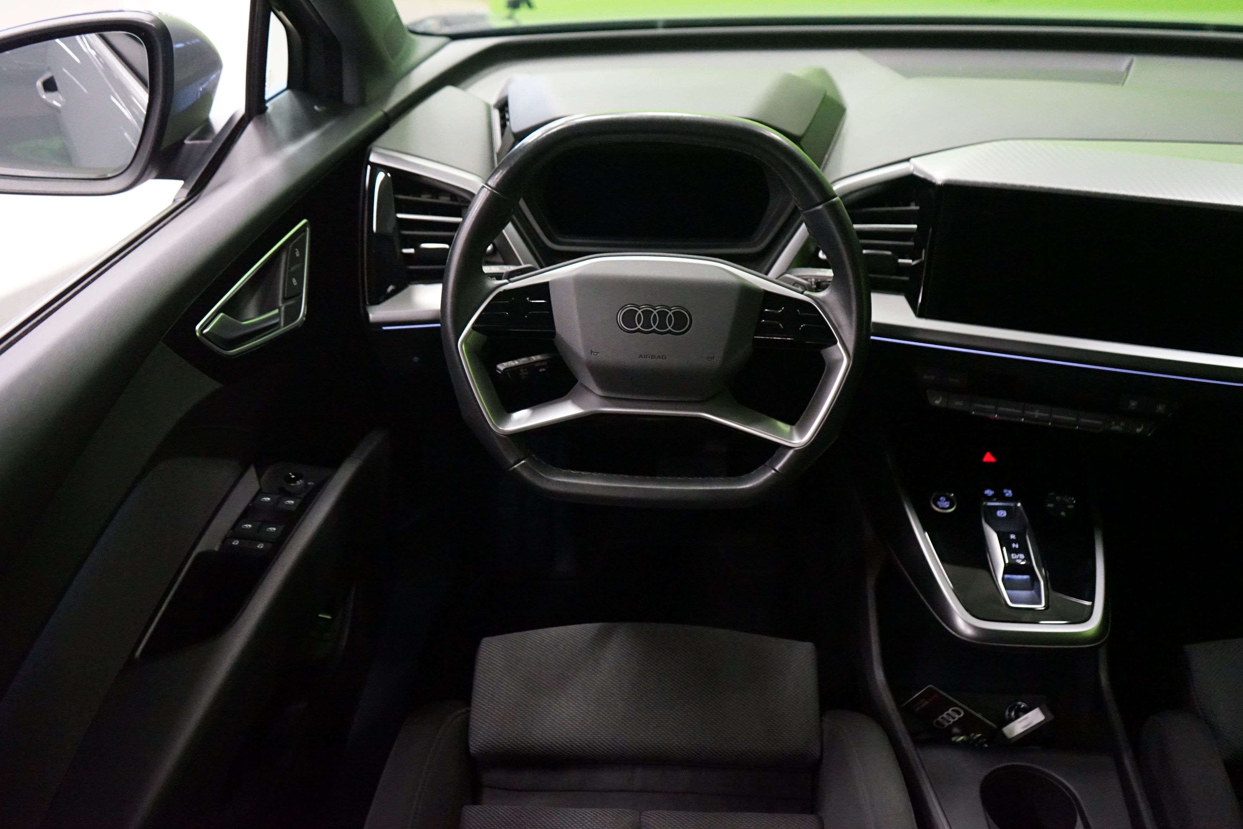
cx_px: 622
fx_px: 1070
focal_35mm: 31
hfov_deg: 60.3
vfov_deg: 42.3
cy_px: 414
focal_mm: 31
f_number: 4
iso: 6400
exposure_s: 1/30
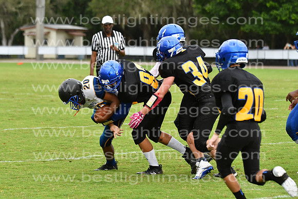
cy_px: 100
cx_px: 149
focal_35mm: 210
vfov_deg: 6.5
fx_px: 1739
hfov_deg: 9.8
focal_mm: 140
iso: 800
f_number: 3.5
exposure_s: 1/2000
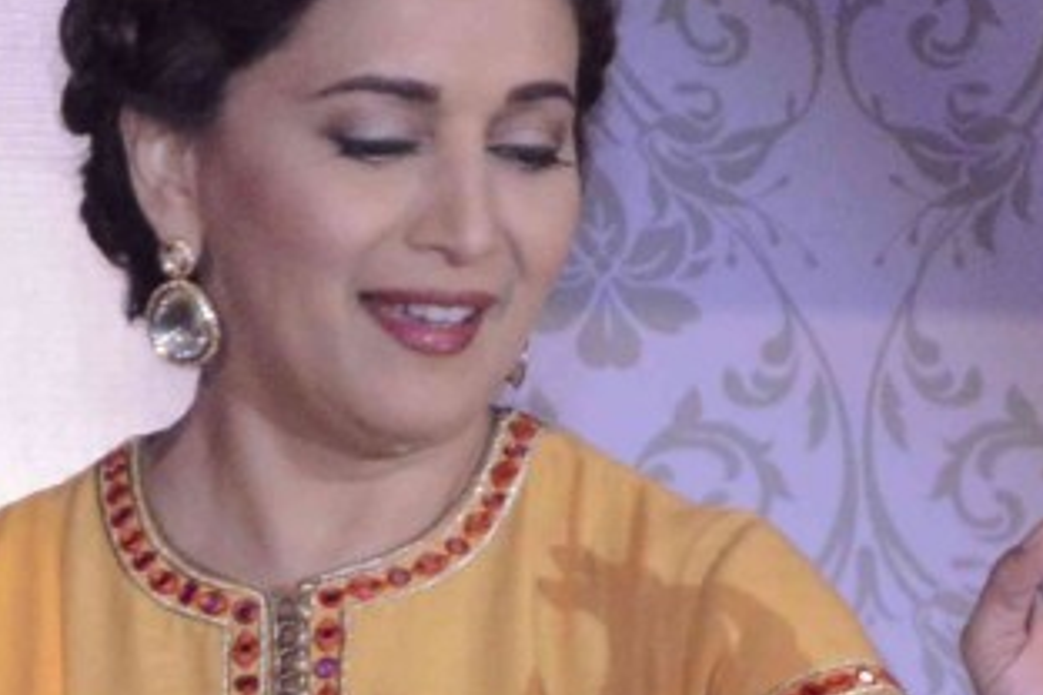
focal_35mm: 846
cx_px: 333
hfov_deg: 2.4
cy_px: 979
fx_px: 24509
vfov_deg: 1.6
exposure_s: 1/200
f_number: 9
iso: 1600
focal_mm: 90
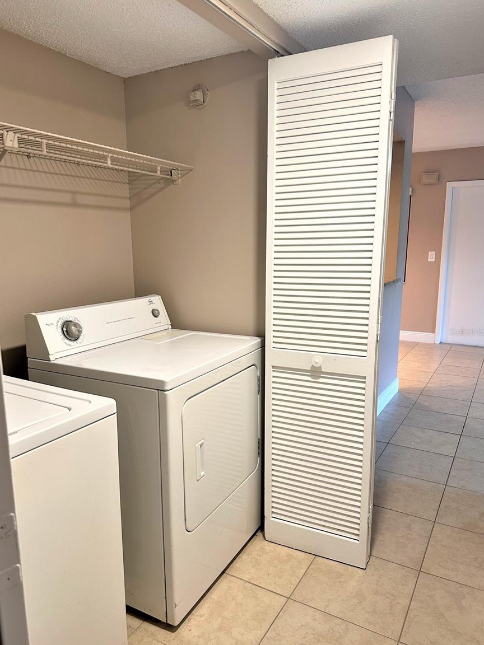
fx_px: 466
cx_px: 237
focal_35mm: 25
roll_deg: +0.7
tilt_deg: -11.0
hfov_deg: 54.9
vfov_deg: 69.4
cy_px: 331
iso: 160
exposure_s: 1/60
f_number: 1.78
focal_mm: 6.86
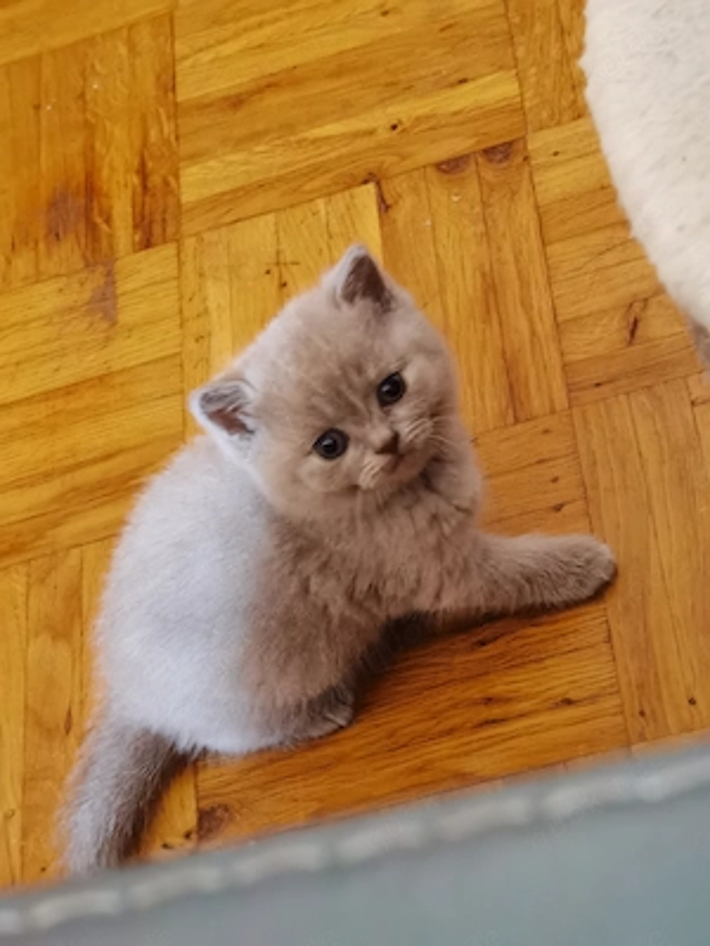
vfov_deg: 22.0
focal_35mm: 89
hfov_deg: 16.6
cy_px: 473
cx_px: 355
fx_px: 2434
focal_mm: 6.71
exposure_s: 1/20
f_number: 1.9
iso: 800
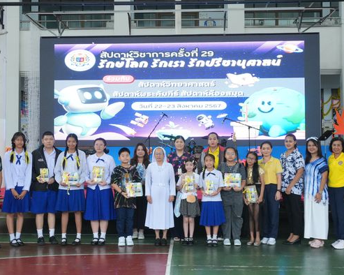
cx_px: 162
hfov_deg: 38.8
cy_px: 138
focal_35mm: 48
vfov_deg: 31.4
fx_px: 488
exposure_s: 1/25
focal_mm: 28
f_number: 9
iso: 1600
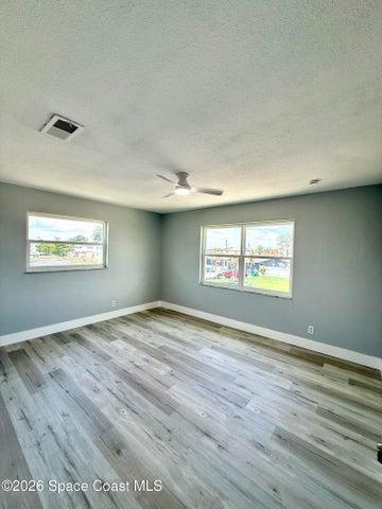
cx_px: 191
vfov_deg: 102.1
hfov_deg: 85.7
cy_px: 254
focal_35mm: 14
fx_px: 206
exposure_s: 1/276
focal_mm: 2.22
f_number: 2.2
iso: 64
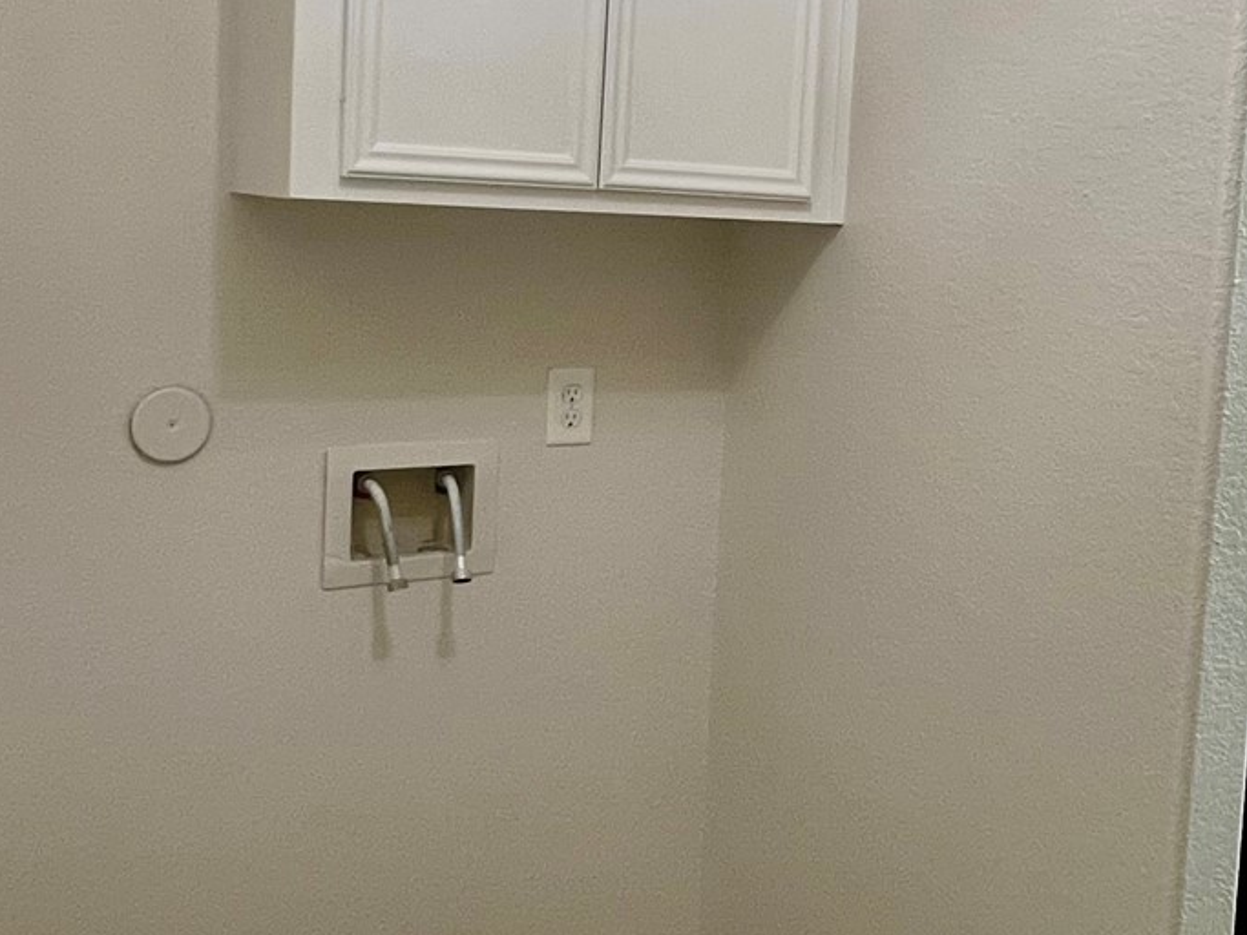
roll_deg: -3.8
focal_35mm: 39
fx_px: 1405
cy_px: 307
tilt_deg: -4.8
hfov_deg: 47.4
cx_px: 778
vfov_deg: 36.4
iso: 400
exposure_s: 1/60
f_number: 1.8
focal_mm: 1.57
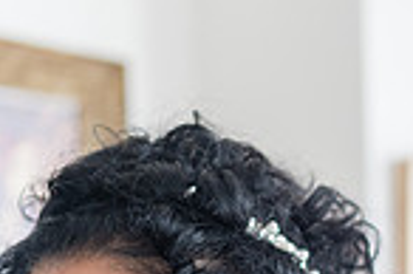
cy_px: 470
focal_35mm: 139
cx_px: 569
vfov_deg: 9.4
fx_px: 1593
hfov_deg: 14.1
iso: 200
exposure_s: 1/80
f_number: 1.4
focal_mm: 35
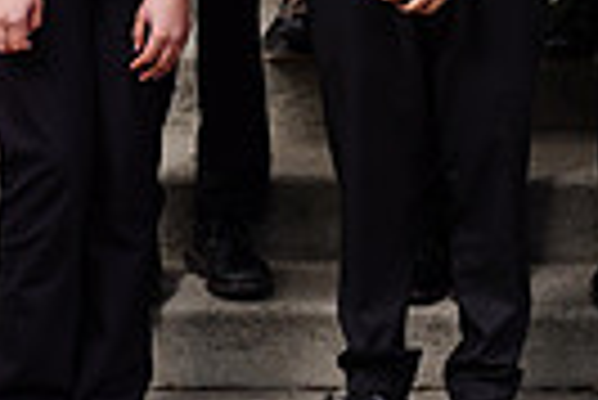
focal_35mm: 183
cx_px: 971
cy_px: -236
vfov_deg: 7.4
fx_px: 3043
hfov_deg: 10.7
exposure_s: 1/200
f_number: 7.1
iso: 100
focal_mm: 42
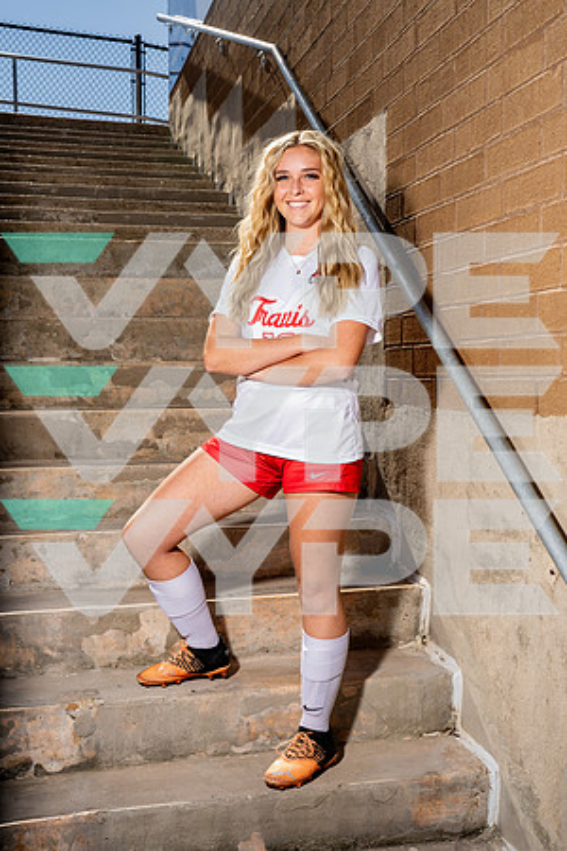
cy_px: 426
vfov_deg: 46.4
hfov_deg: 31.9
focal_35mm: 42
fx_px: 992
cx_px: 284
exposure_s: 1/250
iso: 100
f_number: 8
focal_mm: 42
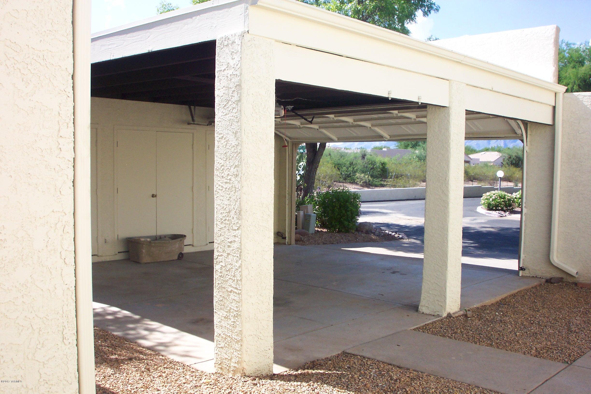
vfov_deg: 37.9
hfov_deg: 54.4
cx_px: 296
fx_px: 575
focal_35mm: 35
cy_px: 197
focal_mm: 7.5
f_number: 9.5
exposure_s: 1/90
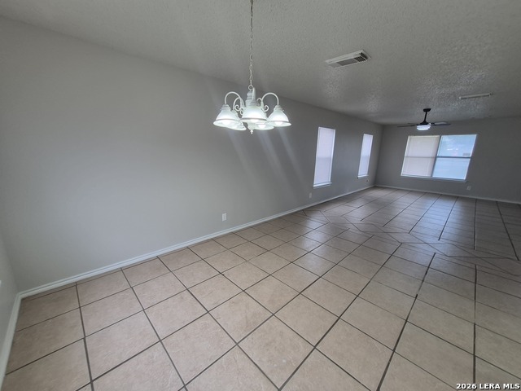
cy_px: 196
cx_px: 260
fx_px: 196
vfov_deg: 89.9
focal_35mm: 13
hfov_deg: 106.2
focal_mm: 1.74
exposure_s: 1/60
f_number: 2.2
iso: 80
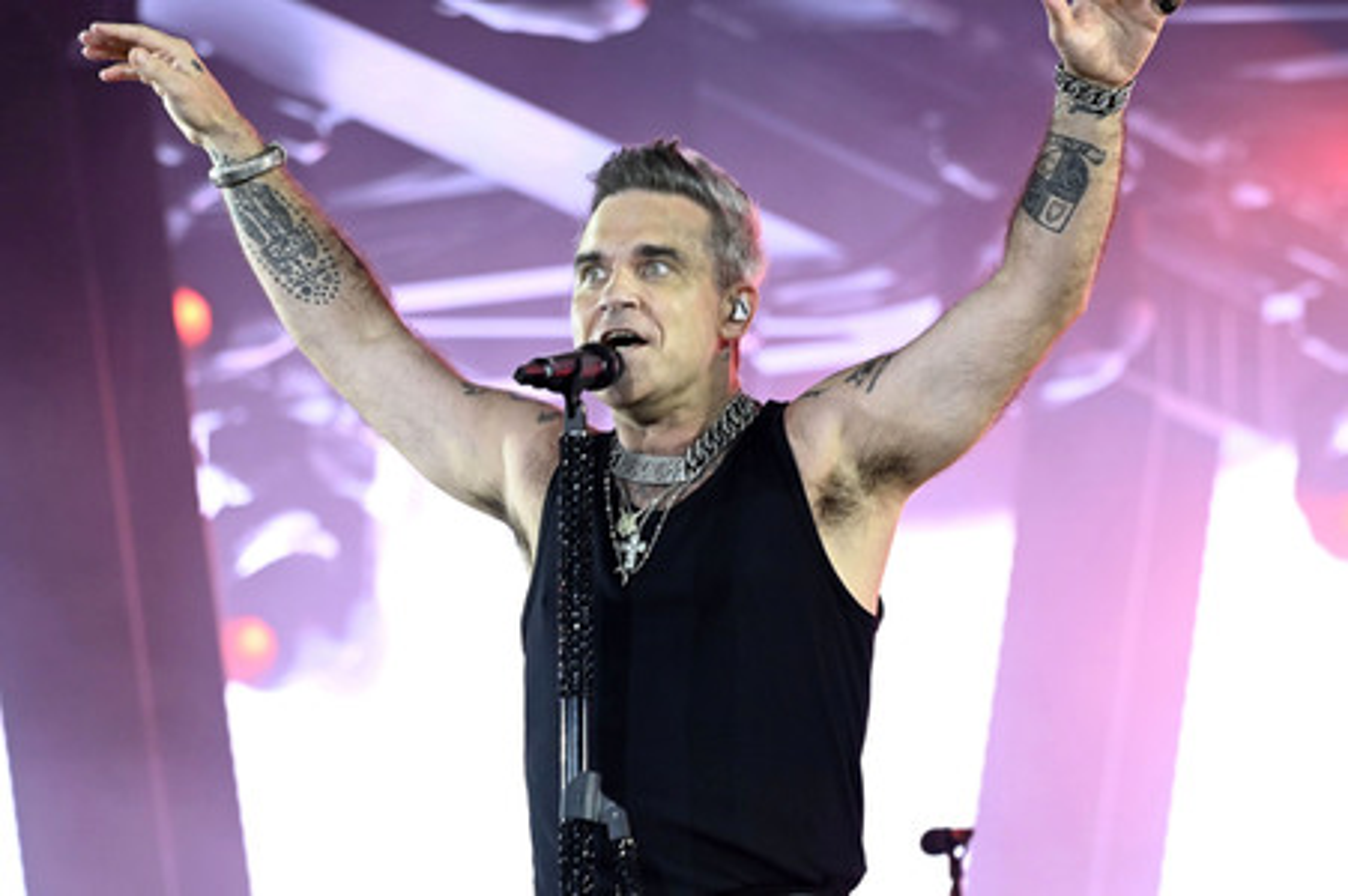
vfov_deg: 5.7
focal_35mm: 240
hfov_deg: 8.6
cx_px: 674
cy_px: 448
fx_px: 8980
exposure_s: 1/200
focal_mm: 240
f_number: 5.6
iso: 1600
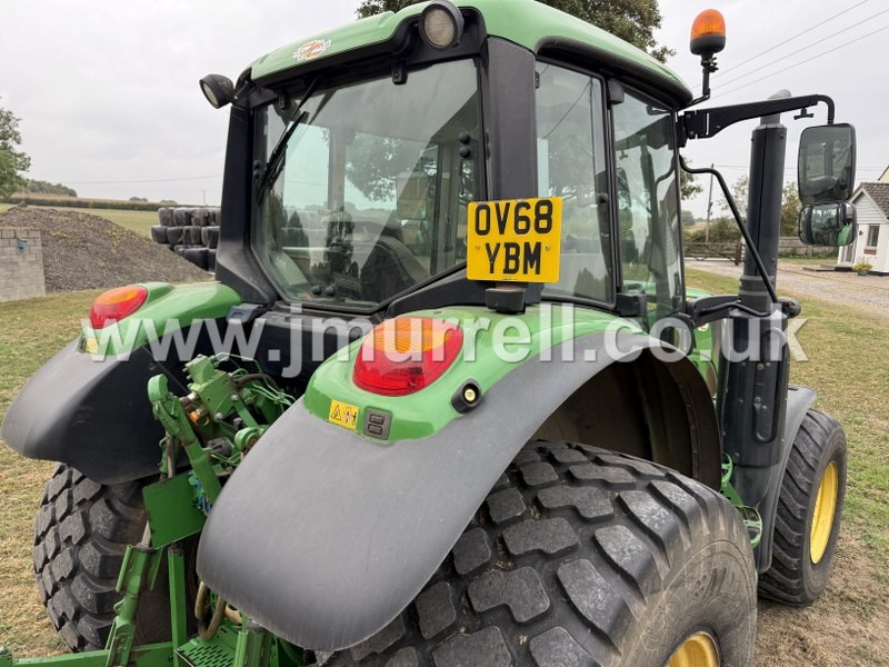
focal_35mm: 24
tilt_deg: -10.2
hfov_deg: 71.6
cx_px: 444
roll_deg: -1.2
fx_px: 616
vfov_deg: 56.8
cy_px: 334
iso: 100
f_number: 1.78
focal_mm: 6.76
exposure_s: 1/689
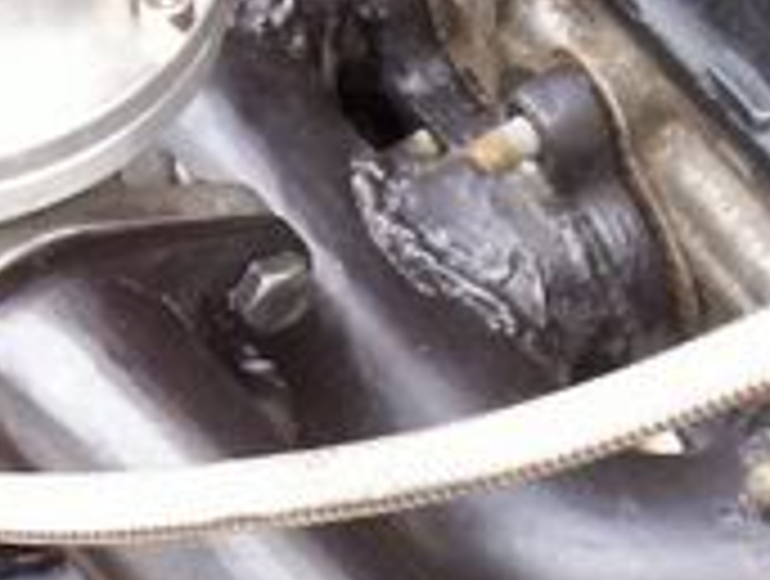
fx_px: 2831
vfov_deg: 11.7
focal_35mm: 127
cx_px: 378
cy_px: 495
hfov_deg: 15.5
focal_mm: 5.6
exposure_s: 1/64
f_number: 2.7
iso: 80
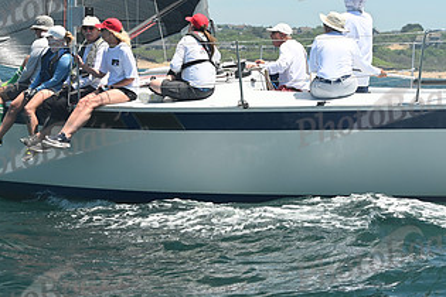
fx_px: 1598
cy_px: 57
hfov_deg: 15.9
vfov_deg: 10.6
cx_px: 224
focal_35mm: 129
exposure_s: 1/1000
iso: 320
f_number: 6.3
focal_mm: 70
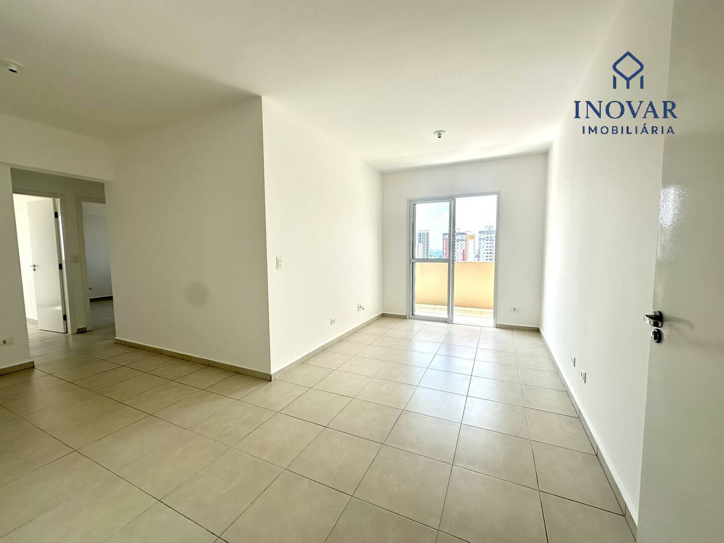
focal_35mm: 14
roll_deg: -0.5
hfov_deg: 102.1
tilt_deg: -4.9
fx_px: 293
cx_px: 362
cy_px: 272
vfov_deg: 85.7
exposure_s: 1/401
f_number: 2.2
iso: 40
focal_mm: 2.22
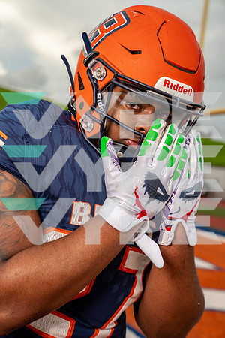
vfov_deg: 28.8
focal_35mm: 70
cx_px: 112
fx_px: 656
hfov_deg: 19.5
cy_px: 169
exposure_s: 1/400
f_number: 5.6
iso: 100
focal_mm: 70
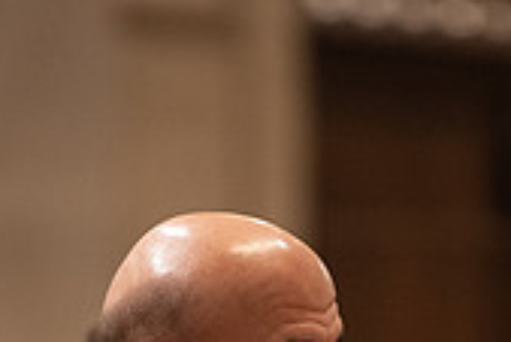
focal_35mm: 685
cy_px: 571
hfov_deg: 3.0
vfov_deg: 2.0
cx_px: 181
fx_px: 9731
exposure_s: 1/200
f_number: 2.8
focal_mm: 200
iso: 4000
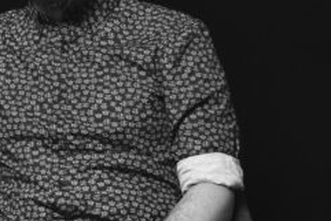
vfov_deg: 10.0
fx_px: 1260
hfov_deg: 14.9
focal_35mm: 137
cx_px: 99
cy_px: 97
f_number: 2.8
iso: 160
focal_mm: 55
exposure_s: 1/125
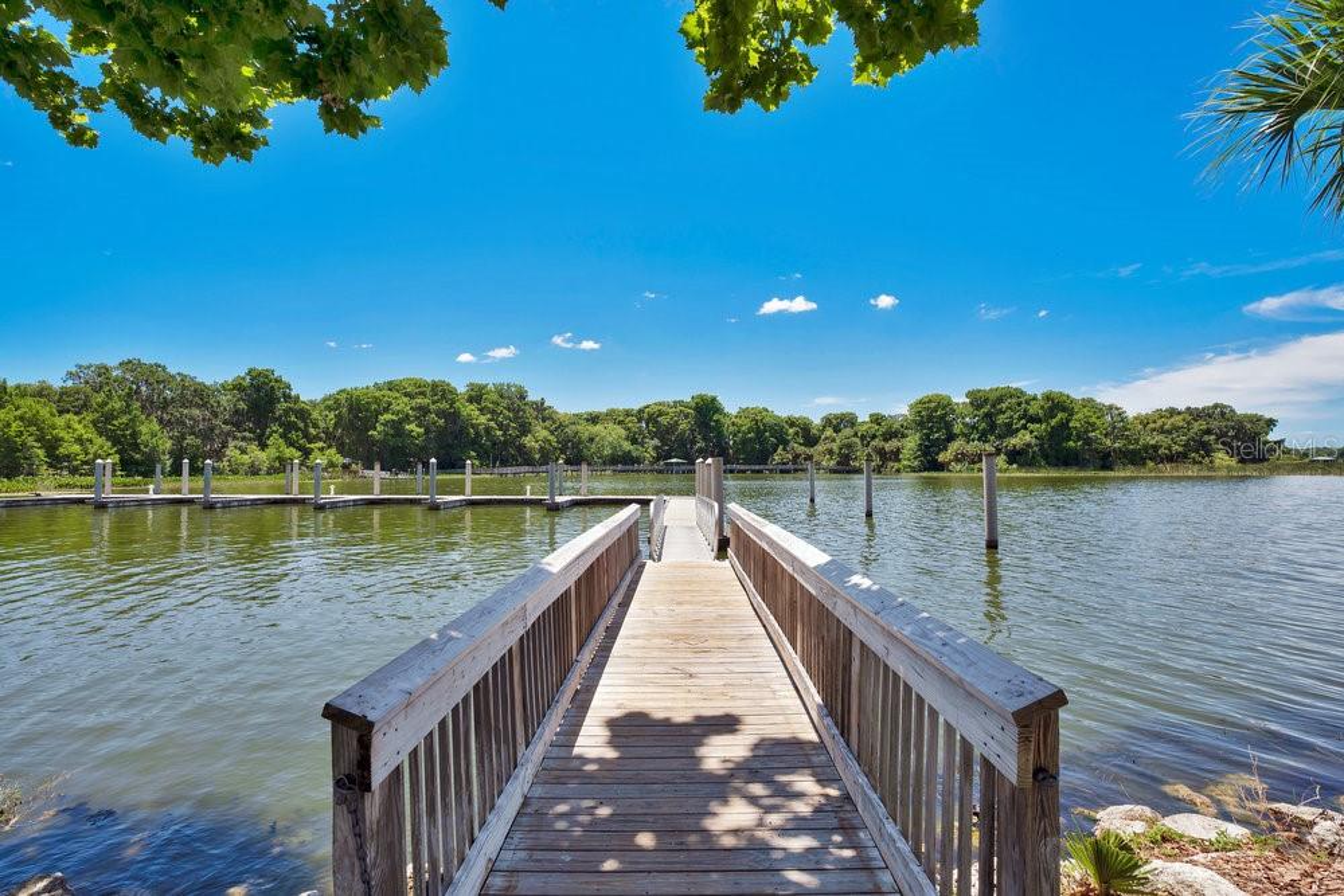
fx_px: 597
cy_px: 448
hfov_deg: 96.7
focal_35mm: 16
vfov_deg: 73.8
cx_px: 672
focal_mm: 16
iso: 100
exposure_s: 1/160
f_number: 10
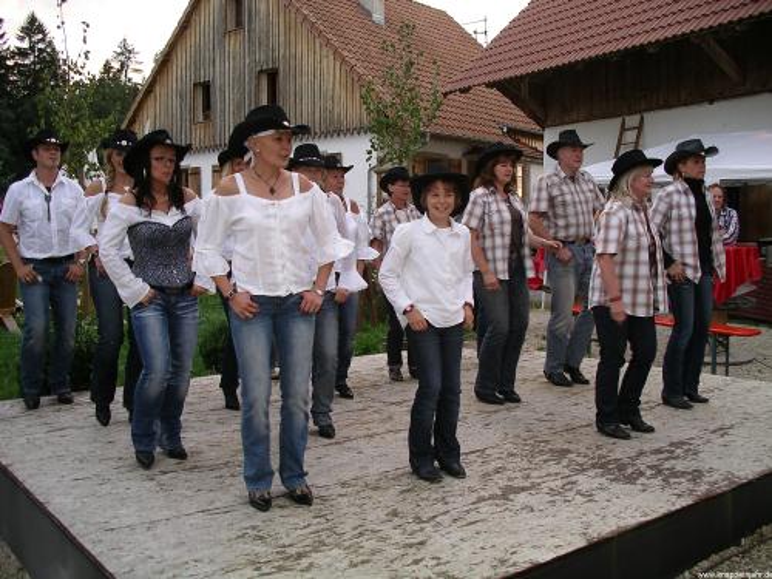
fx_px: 825
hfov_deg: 50.1
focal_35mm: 37
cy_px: 290
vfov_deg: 38.7
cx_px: 386
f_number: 2.8
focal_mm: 7.8
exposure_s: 1/54
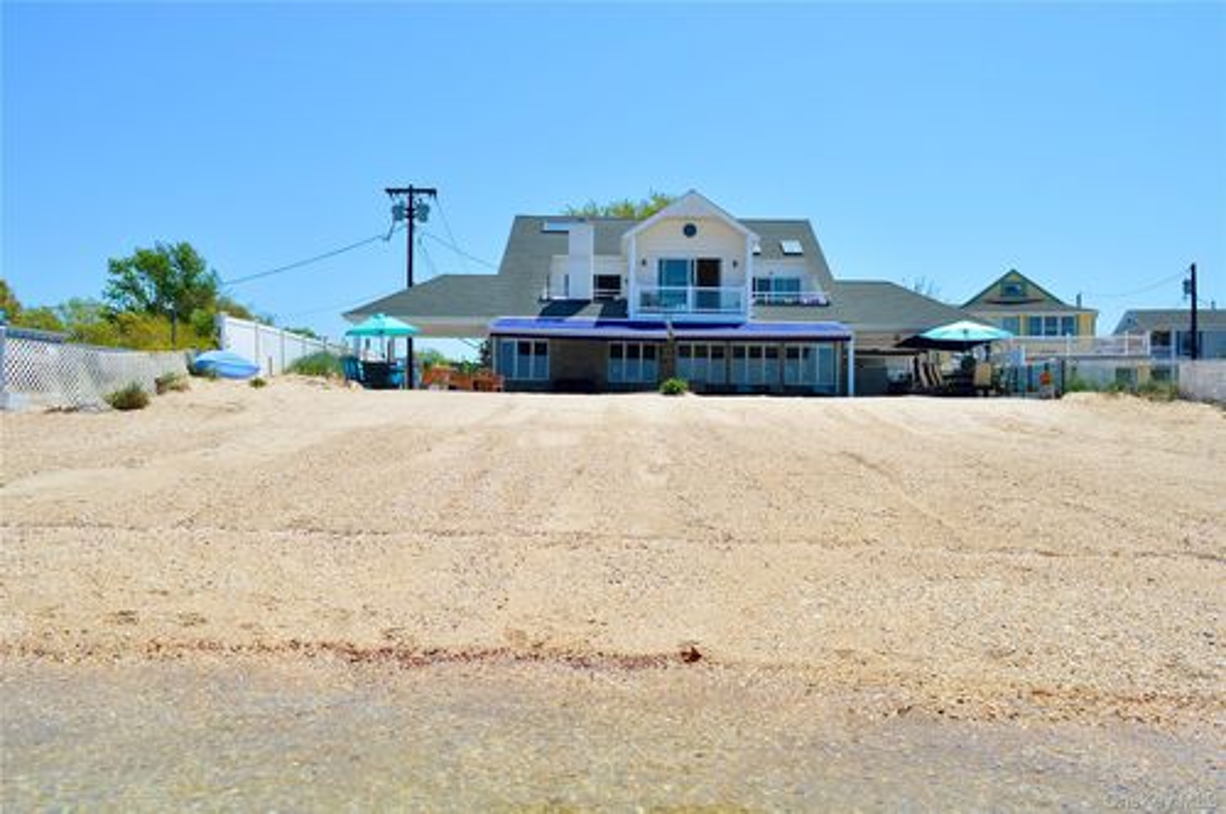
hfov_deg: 67.4
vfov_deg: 47.8
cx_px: 613
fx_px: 918
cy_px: 407
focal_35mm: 27
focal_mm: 18
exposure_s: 1/320
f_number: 9
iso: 100
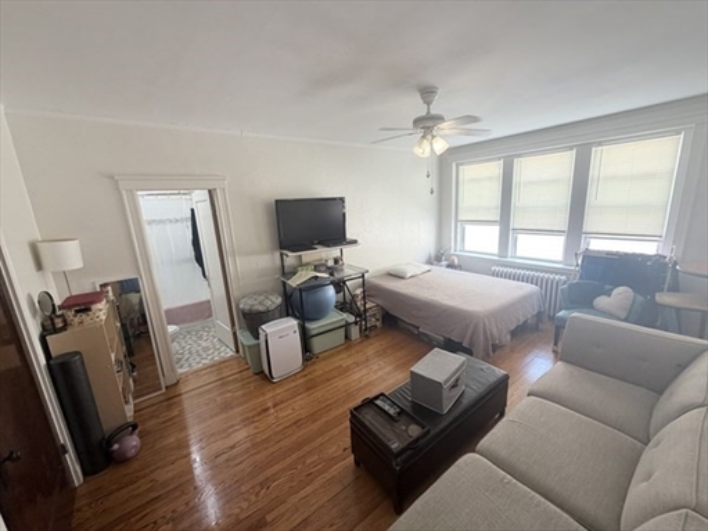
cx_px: 354
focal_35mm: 14
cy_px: 266
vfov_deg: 85.7
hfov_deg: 102.1
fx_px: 286
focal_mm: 2.22
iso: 125
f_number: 2.2
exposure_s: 1/121
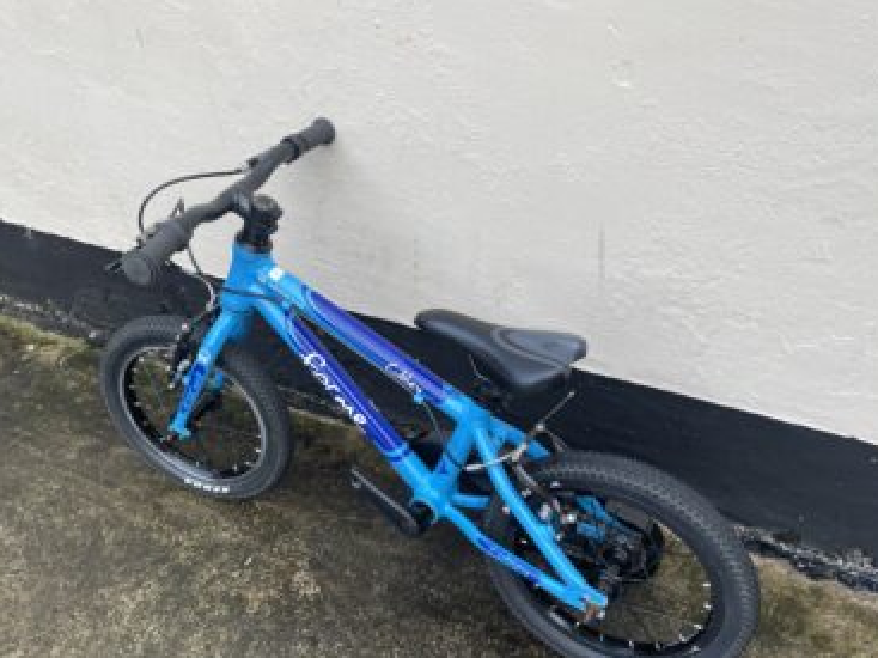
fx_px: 862
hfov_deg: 53.8
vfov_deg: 41.6
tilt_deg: -40.5
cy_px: 383
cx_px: 376
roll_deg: +5.5
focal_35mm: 34
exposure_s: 1/121
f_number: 1.6
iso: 50
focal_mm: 4.2
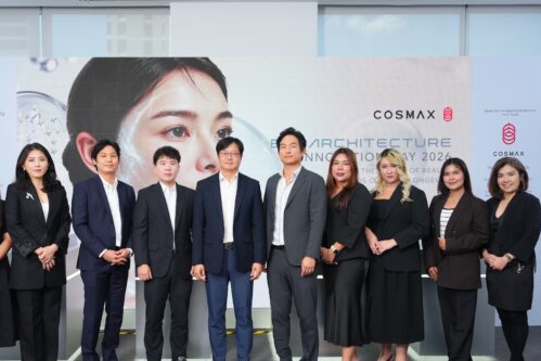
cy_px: 212
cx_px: 237
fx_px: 556
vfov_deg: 35.9
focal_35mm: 37
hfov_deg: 51.7
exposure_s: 1/125
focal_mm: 31
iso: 500
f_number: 5.6
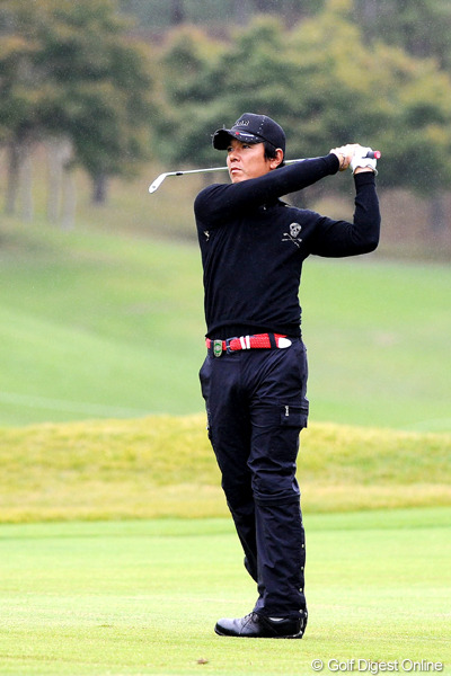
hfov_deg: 4.6
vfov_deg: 6.9
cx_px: 226
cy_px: 338
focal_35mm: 300
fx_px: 5637
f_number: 5.6
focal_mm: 300
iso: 800
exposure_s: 1/1000
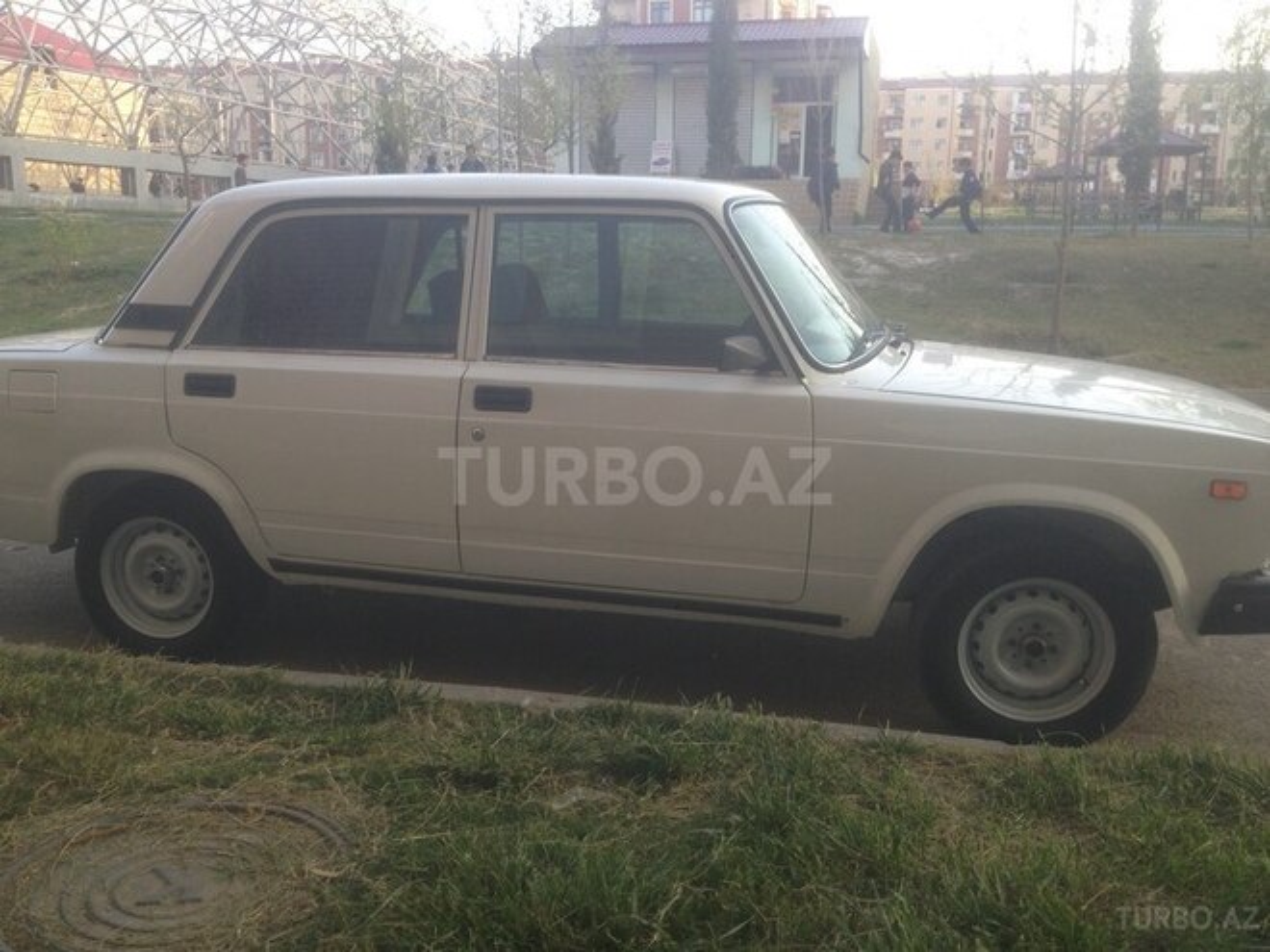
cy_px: 476
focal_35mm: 33
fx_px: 1211
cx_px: 635
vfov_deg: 42.9
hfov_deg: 55.4
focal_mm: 4.12
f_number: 2.4
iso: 50
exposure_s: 1/149
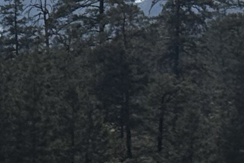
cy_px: -86
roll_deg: +0.5
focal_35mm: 408
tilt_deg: +8.3
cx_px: 272
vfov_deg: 3.4
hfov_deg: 5.0
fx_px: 2764
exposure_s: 1/5814
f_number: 1.6
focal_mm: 5.96
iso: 25
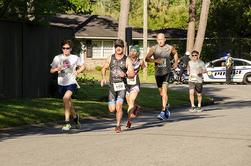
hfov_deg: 12.5
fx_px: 1148
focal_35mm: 165
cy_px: 83
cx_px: 126
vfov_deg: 8.3
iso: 640
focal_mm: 110
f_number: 9
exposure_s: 1/640
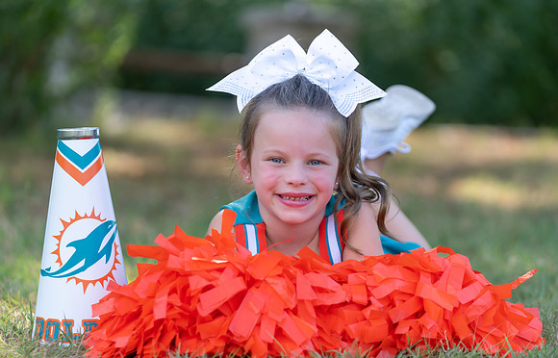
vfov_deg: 9.6
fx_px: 2127
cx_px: 291
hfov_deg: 14.9
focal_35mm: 139
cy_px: 210
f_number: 2.8
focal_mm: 118
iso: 100
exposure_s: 1/400
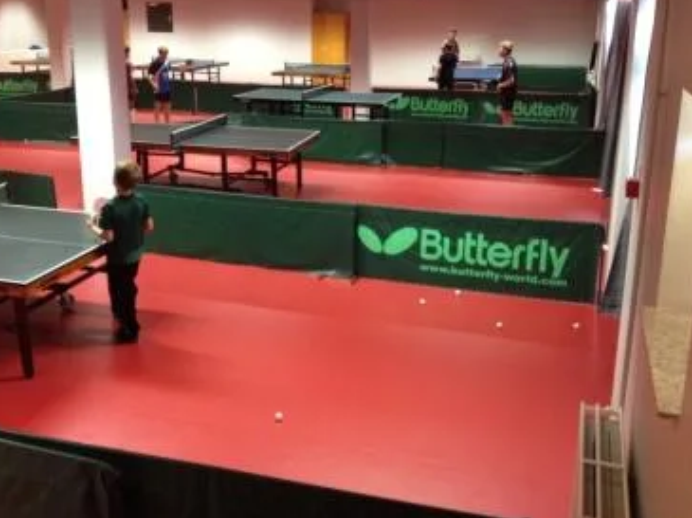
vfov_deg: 33.5
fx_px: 859
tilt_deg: -14.6
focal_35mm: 43
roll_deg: -0.3
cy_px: 214
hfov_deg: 43.9
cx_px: 320
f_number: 2.4
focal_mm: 4.28
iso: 160
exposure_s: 1/20
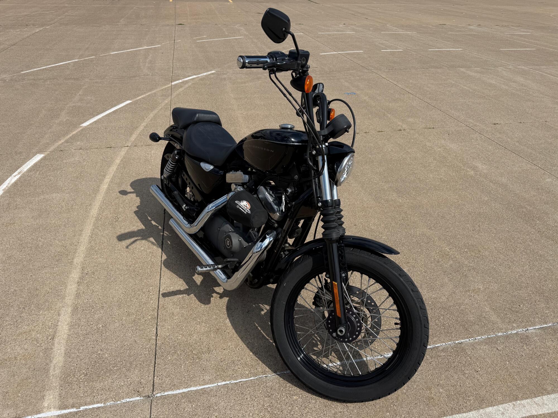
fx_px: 387
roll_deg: -4.4
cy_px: 209
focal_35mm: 24
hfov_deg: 71.6
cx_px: 279
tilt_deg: -30.7
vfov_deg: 56.8
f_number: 1.78
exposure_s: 1/8130
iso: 80
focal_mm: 6.76
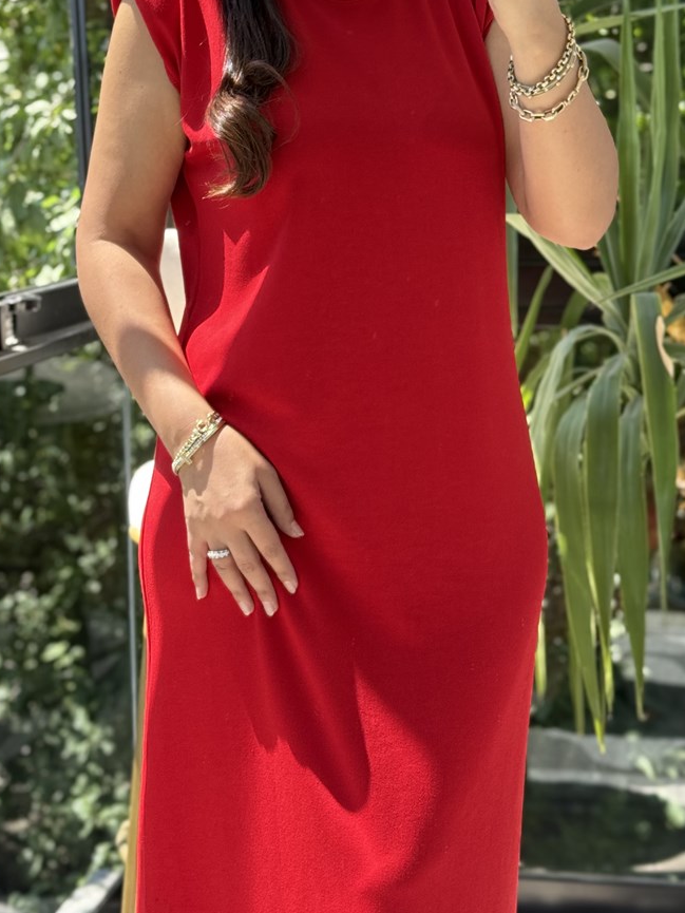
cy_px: 256
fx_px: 1952
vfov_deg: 26.1
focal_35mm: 74
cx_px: 396
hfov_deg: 19.9
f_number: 1.78
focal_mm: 6.76
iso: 64
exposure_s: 1/221
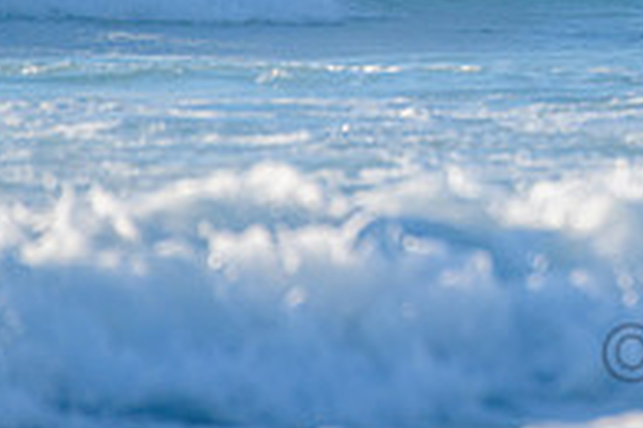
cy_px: -193
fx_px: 26522
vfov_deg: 0.9
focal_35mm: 1485
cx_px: 857
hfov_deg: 1.4
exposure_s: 1/2000
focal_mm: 500
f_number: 5.6
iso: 360
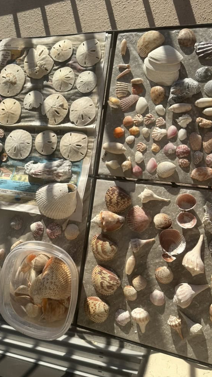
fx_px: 270
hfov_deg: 42.8
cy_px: 193
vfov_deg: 69.9
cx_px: 95
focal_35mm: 27
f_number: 1.8
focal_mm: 6.9
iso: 80
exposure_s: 1/4545
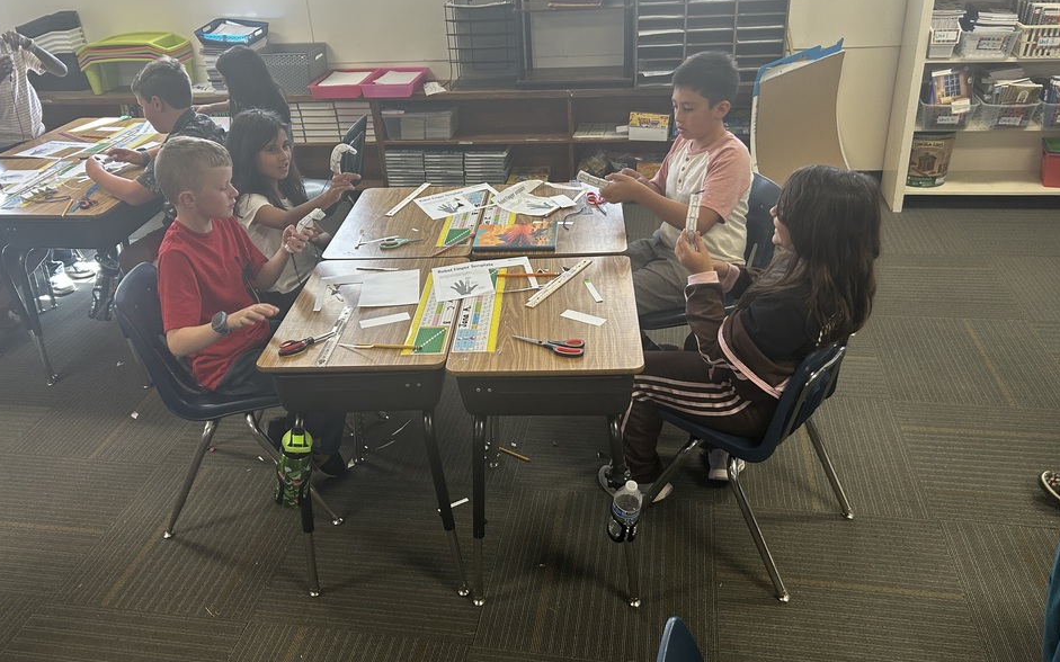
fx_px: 867
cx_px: 505
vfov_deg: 41.8
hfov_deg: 62.9
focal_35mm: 30
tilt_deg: -30.2
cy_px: 311
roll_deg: +4.6
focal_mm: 5.7
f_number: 1.5
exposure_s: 1/120
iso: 125
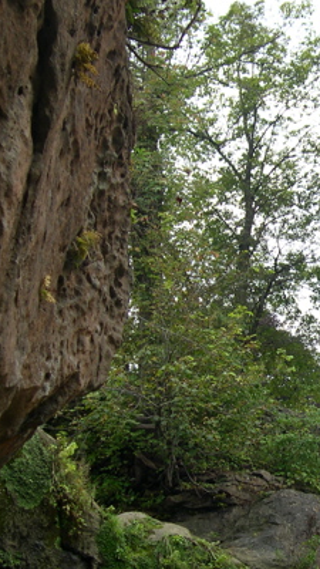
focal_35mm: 69
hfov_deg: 17.0
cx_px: 340
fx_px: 1041
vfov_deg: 30.5
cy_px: 333
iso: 100
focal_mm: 8
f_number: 2.8
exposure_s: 1/204
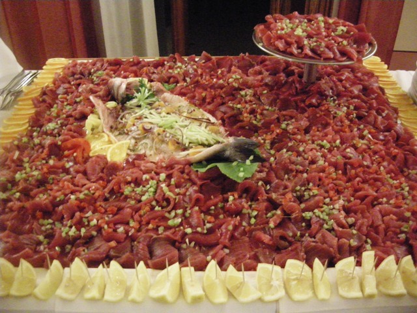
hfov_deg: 51.4
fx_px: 434
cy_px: 156
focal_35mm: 36
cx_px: 208
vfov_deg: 39.7
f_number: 2.7
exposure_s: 1/30
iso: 1600
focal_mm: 7.5
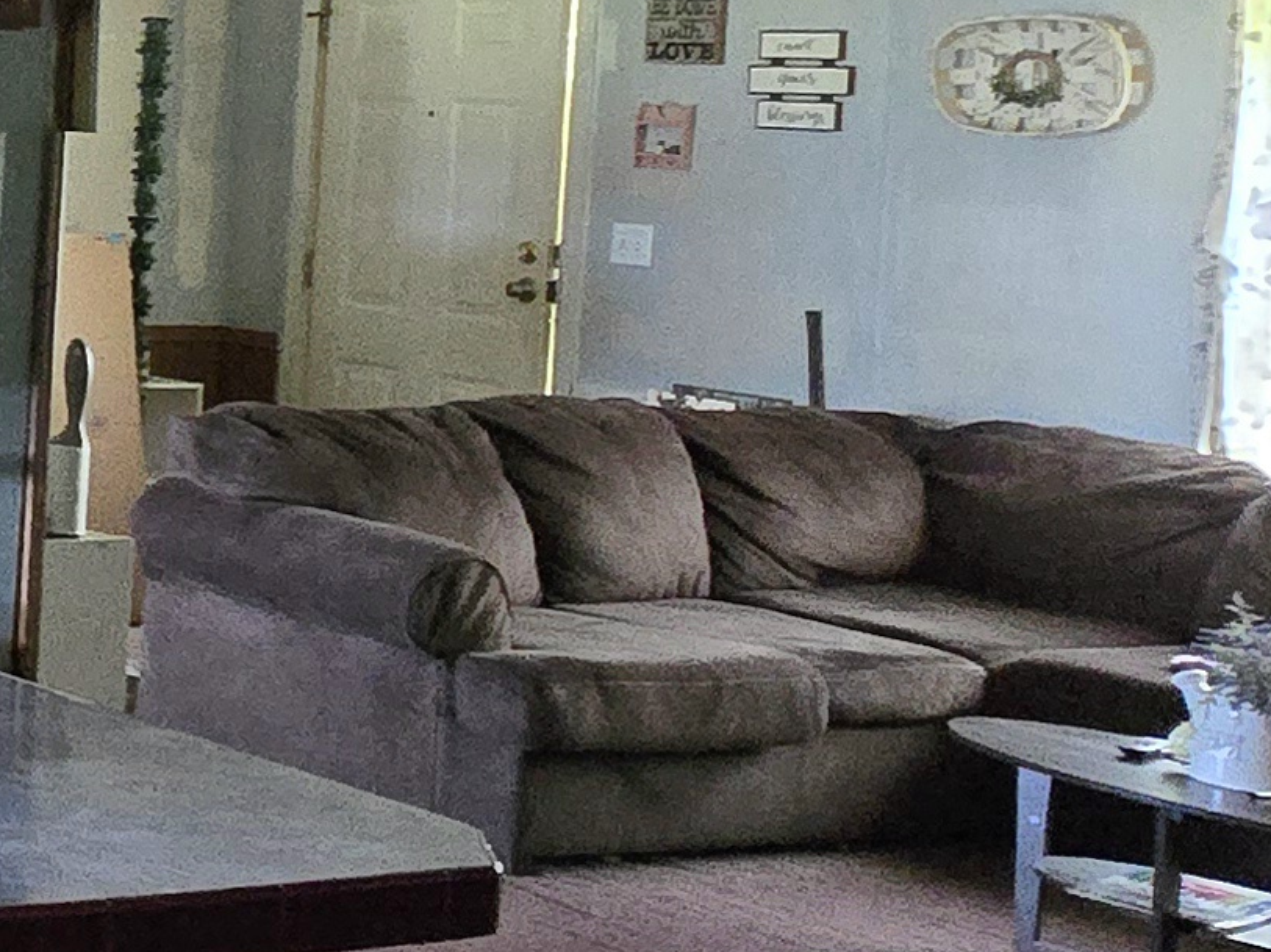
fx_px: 2349
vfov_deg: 22.5
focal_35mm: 64
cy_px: 158
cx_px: -1141
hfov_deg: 19.8
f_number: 2.2
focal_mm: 2.2
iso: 1000
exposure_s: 1/60.2
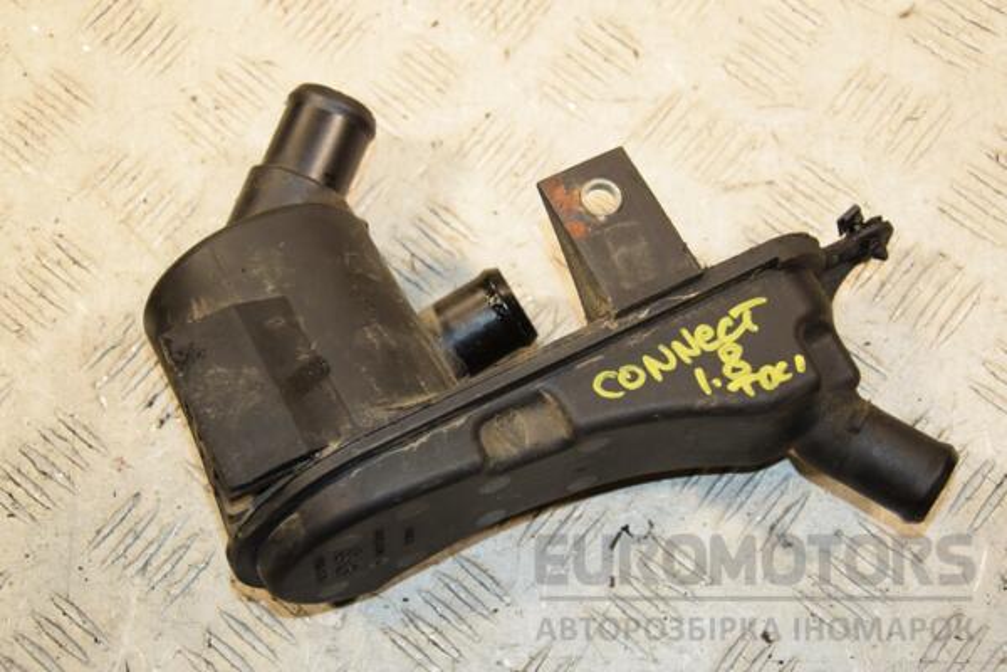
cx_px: 504
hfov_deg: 31.9
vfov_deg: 21.6
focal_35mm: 63
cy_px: 336
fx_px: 1762
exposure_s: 1/200
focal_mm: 42
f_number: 5.6
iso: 800
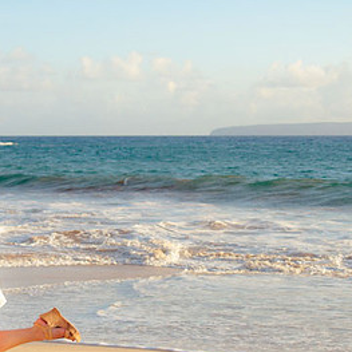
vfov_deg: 19.9
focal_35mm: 87
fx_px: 1000
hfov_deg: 19.9
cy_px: 243
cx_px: 110
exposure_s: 1/1000
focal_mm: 31
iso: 200
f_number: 2.8
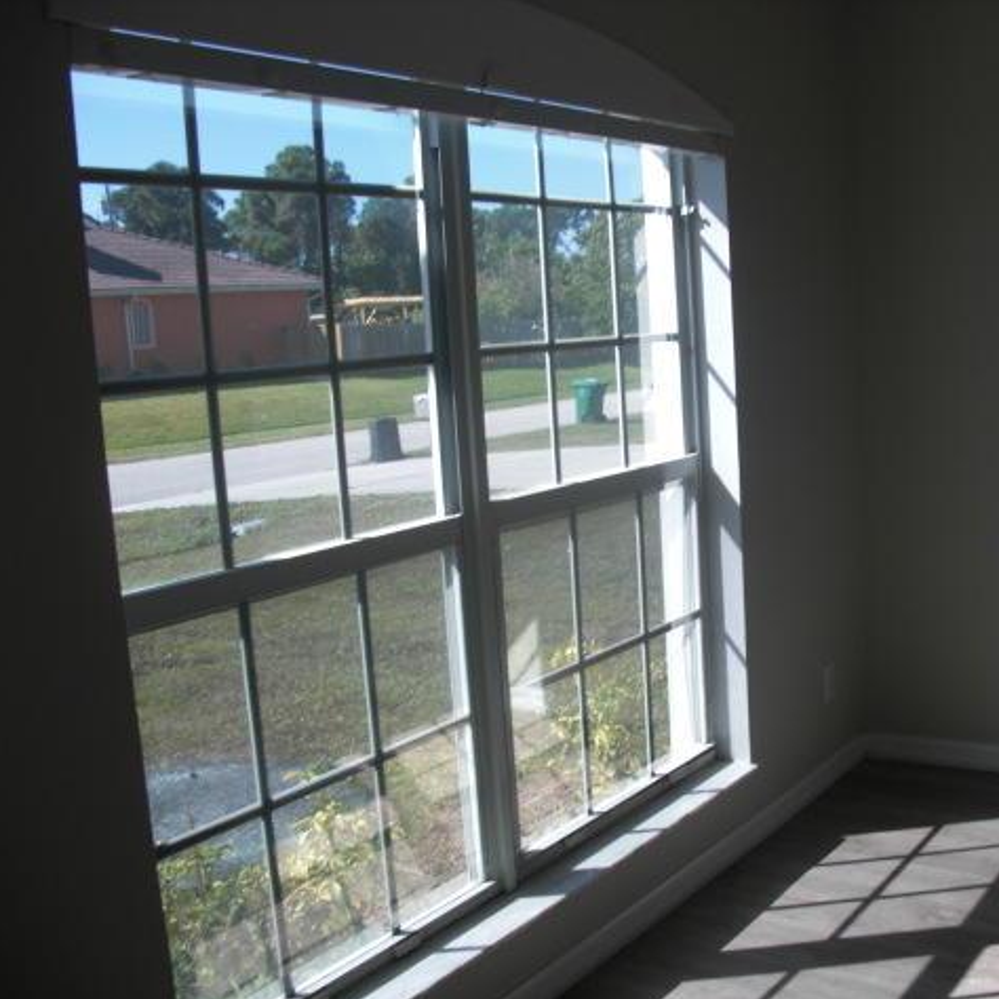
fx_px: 1404
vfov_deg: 39.2
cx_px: 666
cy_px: 502
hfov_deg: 38.7
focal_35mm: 43
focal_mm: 6.3
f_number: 2.8
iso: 50
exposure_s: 1/160
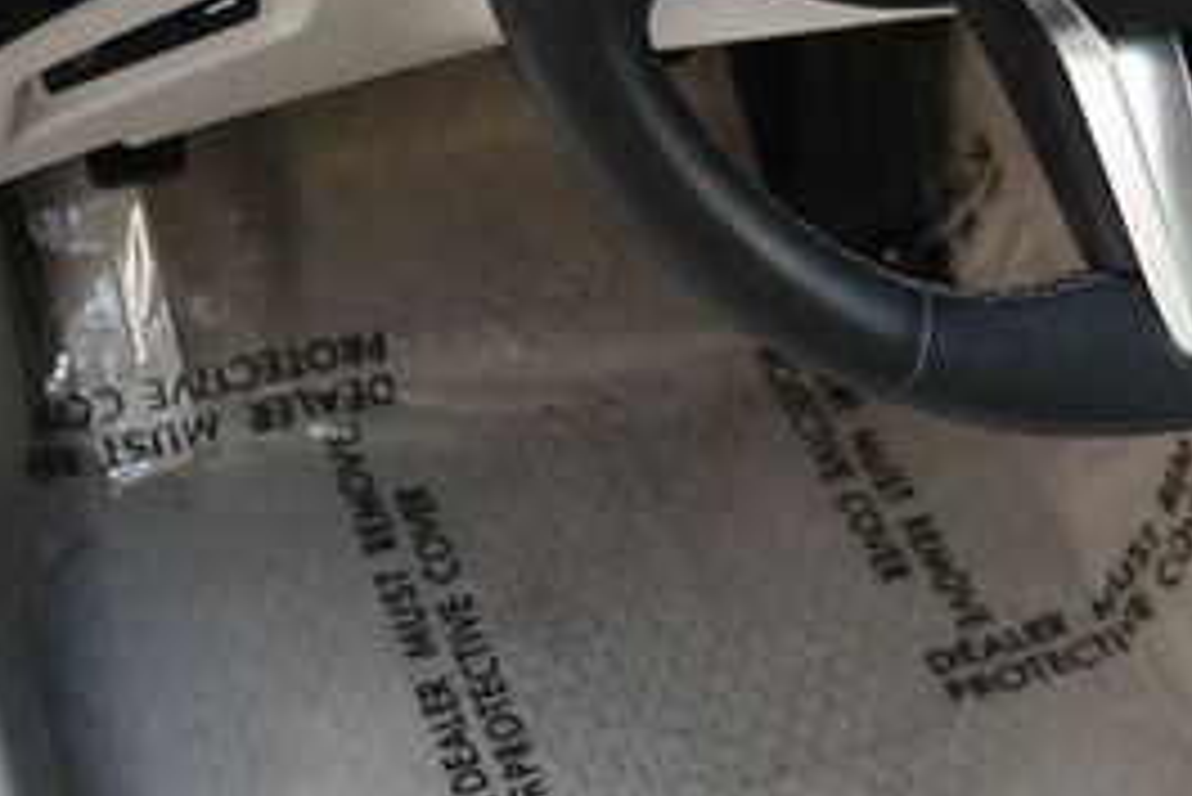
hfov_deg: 22.0
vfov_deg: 15.2
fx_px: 2882
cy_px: -144
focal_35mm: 87
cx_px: 1345
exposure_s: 1/250
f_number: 3.5
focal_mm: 18
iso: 500
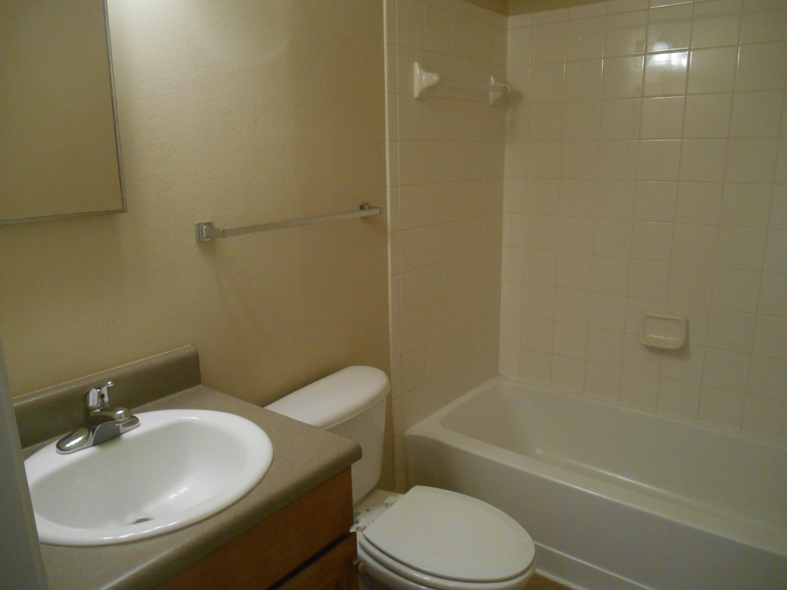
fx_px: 591
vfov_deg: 53.1
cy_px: 295
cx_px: 394
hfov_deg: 67.3
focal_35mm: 26
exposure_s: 1/30
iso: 400
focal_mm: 4.7
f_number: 3.4
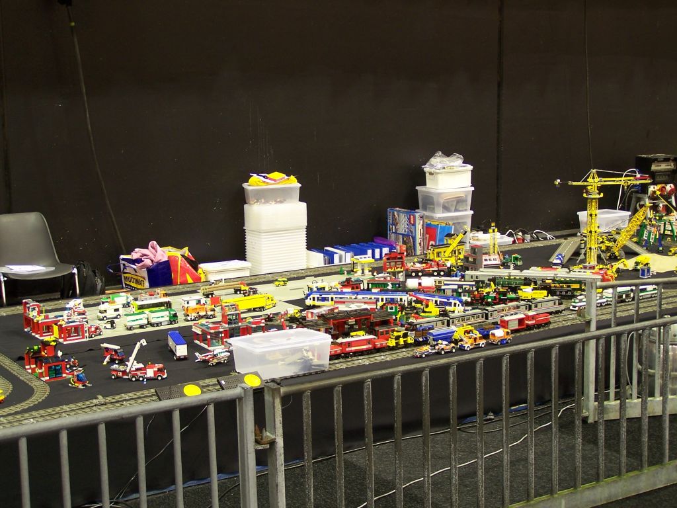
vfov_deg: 24.8
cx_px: 338
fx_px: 1154
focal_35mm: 59
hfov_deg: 32.7
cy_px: 254
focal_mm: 9.8
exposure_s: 1/2
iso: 80
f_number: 3.1
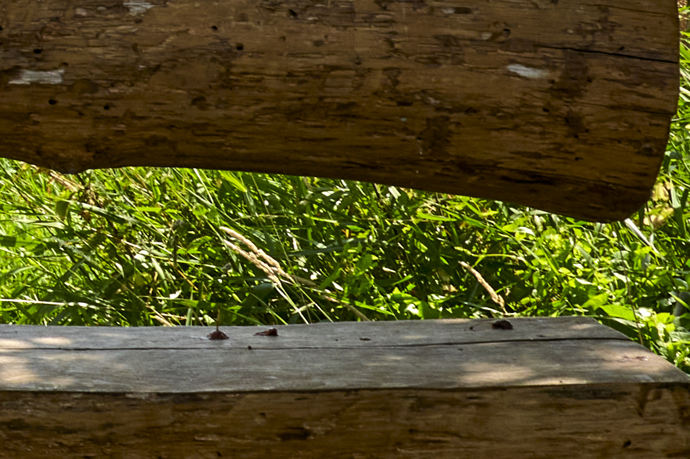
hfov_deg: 9.5
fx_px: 3909
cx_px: -645
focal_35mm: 204
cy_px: -155
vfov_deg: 6.7
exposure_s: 1/160
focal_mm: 29
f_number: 11
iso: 64
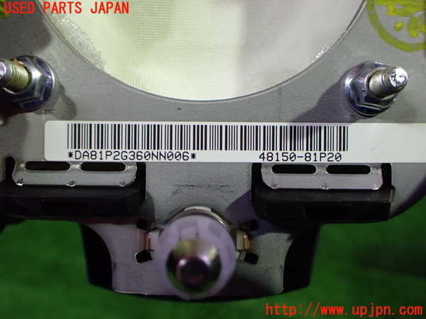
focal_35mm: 32
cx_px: 213
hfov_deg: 56.8
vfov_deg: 44.2
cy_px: 160
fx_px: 394
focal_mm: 5.79
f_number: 2.4
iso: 800
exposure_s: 1/125
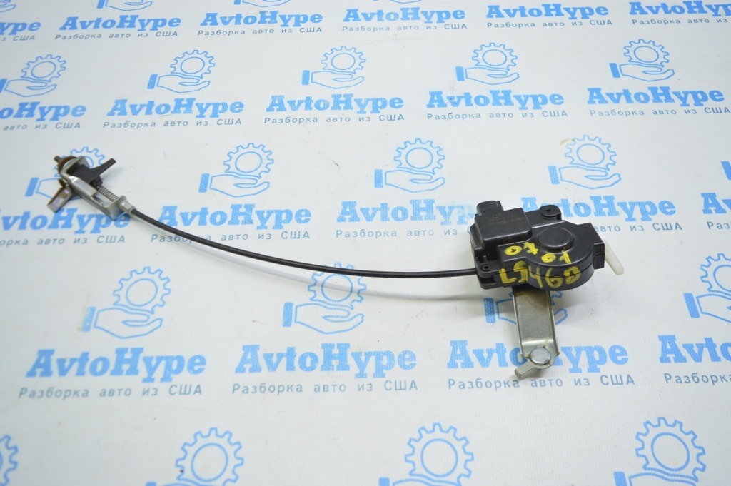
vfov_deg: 47.9
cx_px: 366
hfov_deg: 67.4
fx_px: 548
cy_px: 243
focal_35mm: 27
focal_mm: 18
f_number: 3.5
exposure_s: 1/60
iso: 400
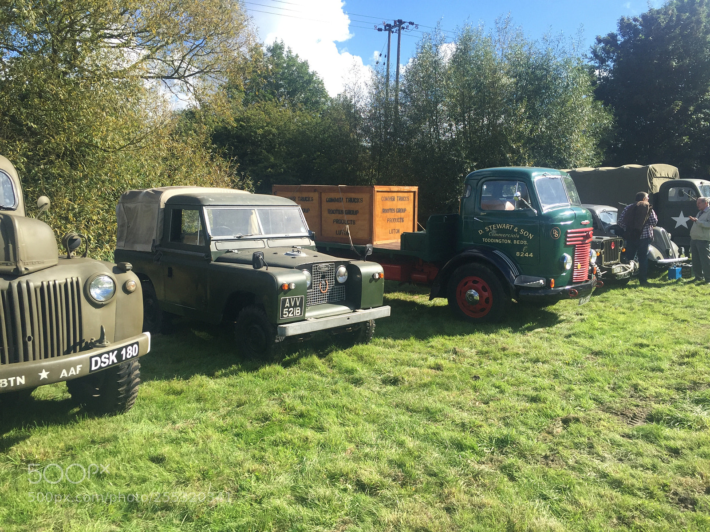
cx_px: 355
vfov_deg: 48.2
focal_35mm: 29
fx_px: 595
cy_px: 266
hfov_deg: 61.7
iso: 32
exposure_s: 1/1099
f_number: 2.2
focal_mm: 4.15
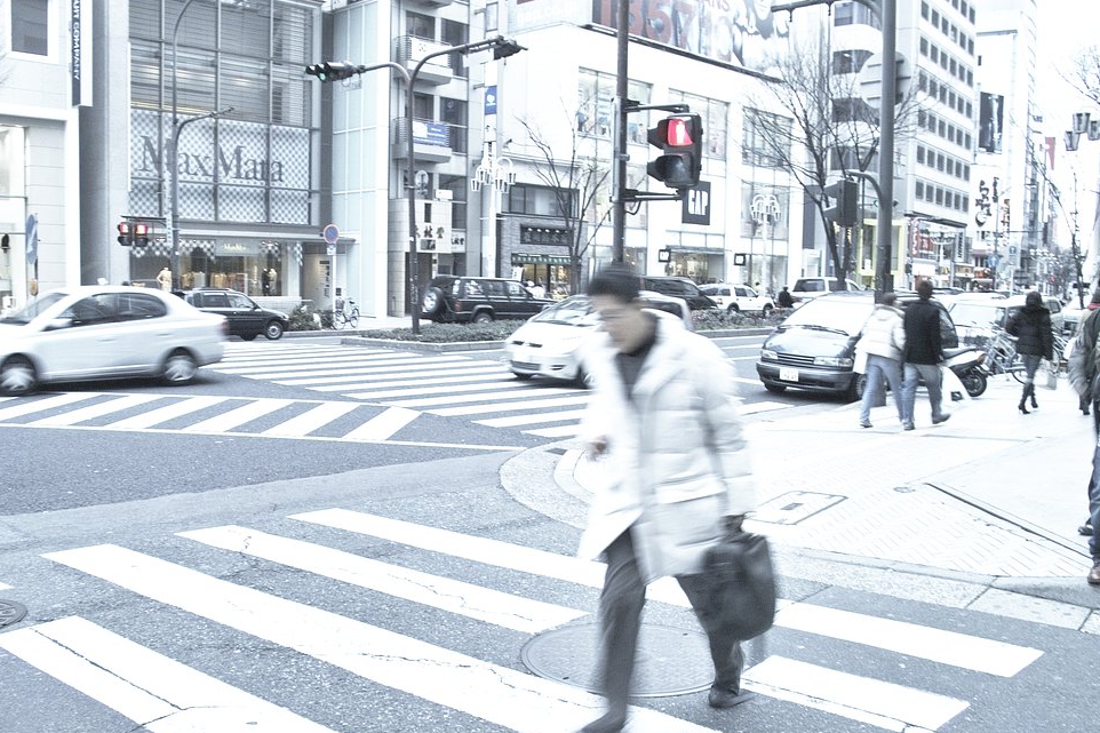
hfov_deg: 57.2
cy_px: 380
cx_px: 516
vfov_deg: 39.9
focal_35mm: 33
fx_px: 1008
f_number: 11
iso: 100
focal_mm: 18
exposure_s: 1/20
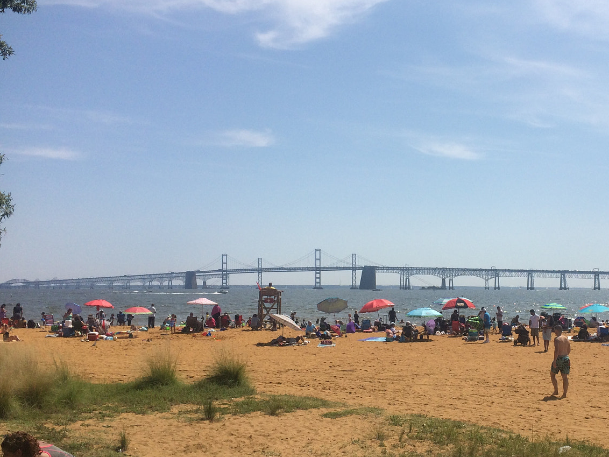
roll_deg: -0.2
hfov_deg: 44.8
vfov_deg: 35.1
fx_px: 721
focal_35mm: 41
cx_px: 424
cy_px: 259
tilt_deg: +1.6
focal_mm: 4.15
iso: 40
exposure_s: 1/5128
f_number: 2.2
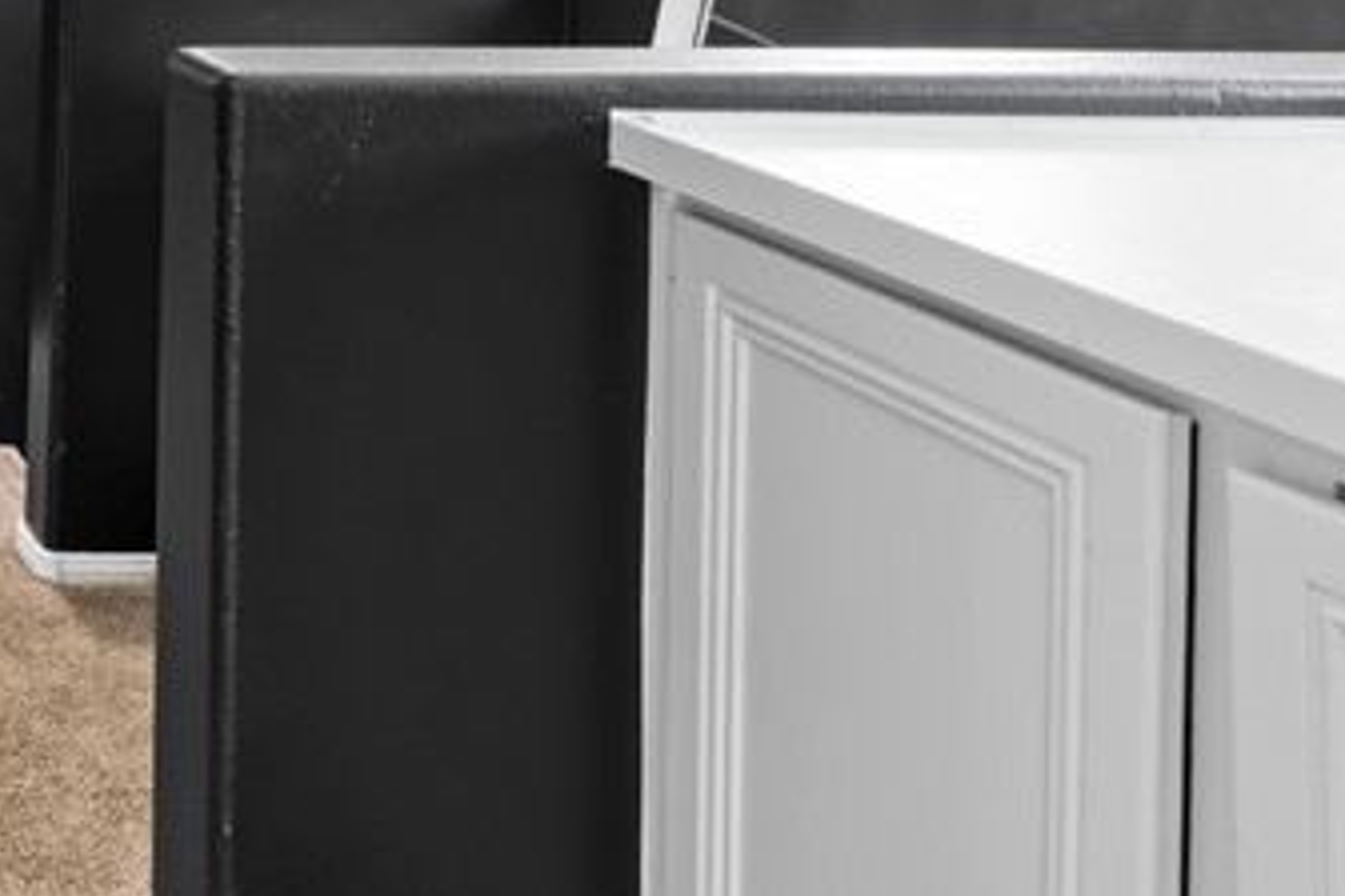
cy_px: -324
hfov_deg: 26.2
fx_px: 2055
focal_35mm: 55
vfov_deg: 21.8
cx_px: -689
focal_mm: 17
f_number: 8
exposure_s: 1/2
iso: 400
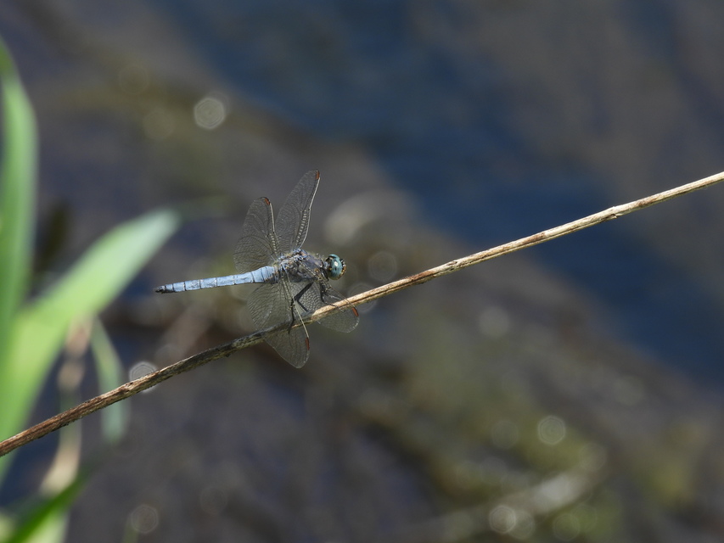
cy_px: 272
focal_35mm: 500
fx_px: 10459
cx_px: 362
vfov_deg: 3.0
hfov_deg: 4.0
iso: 100
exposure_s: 1/250
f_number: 6.3
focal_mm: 89.2
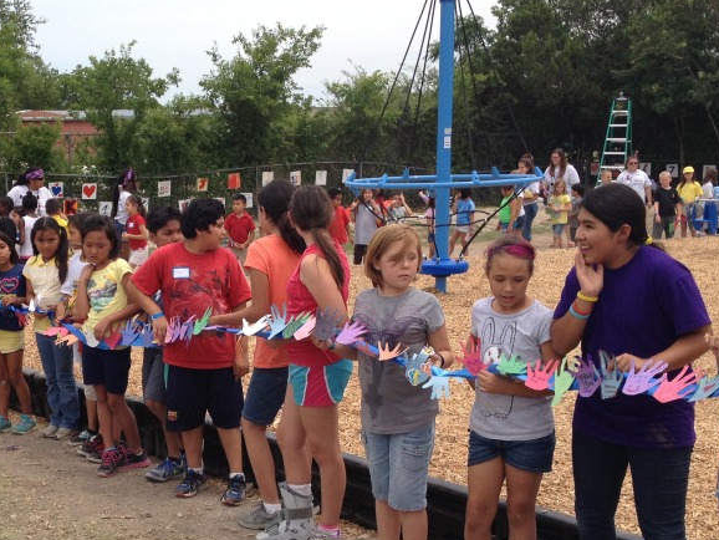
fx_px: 1288
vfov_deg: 23.5
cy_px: 366
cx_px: 197
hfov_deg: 30.7
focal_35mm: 62
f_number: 2.4
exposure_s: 1/1534
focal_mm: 4.28
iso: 50
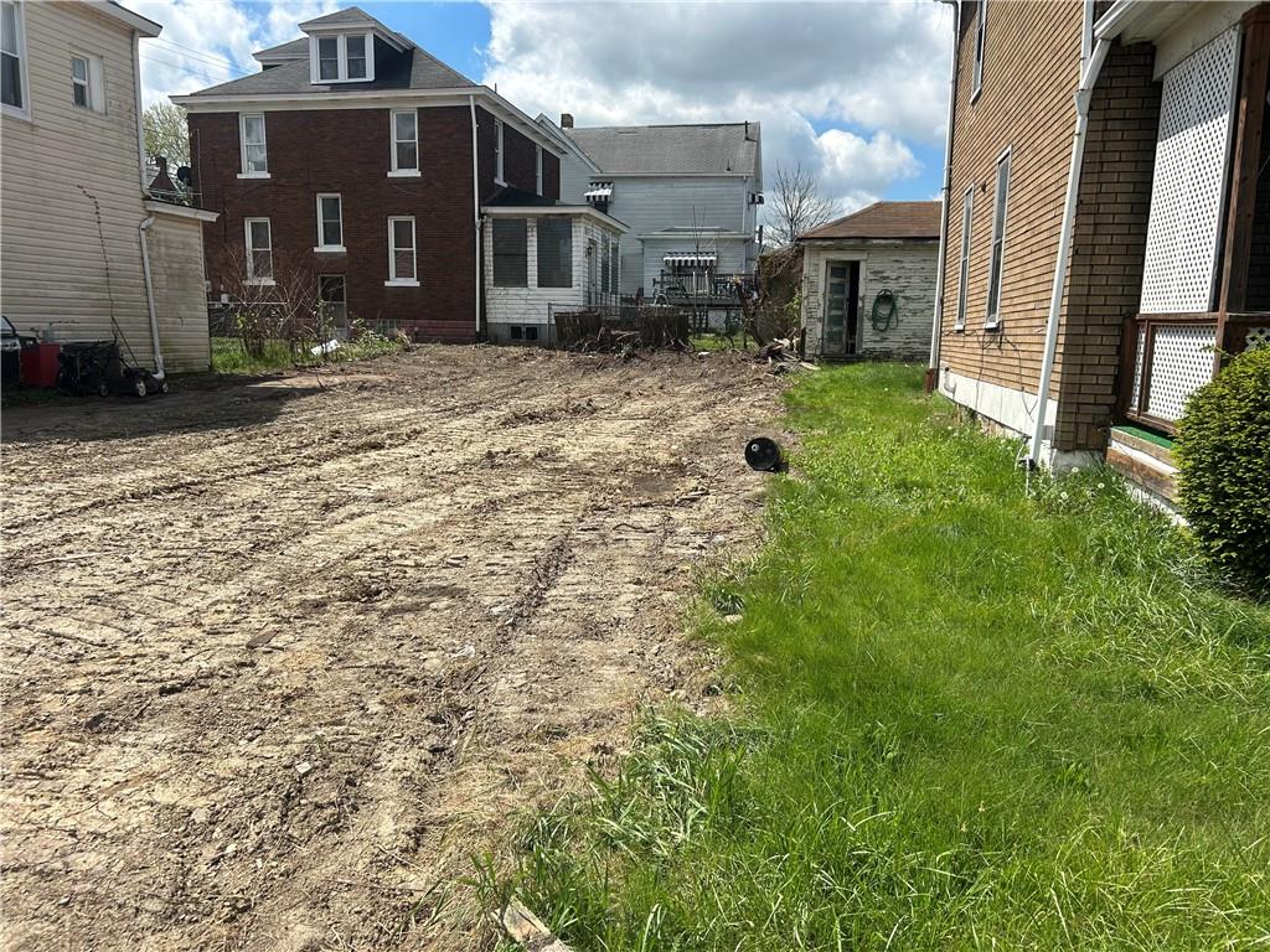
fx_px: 954
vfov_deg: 53.1
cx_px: 635
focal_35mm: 26
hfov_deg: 67.3
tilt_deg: -11.6
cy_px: 476
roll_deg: -3.7
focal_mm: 5.7
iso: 50
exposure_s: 1/3571
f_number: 1.5
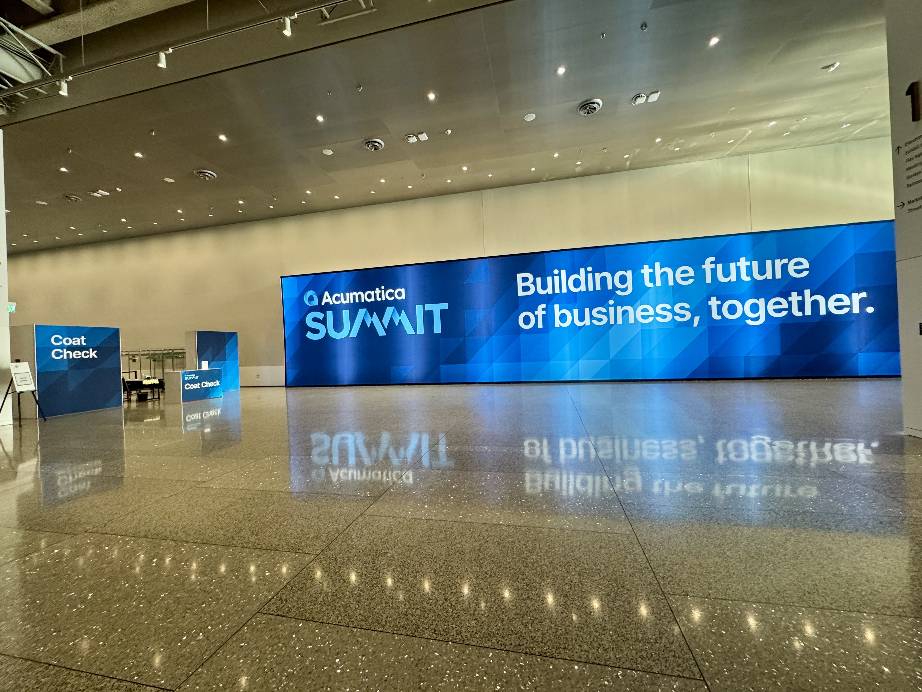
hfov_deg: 102.1
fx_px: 373
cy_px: 346
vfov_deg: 85.7
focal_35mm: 14
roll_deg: +2.4
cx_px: 461
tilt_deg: -0.4
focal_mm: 2.22
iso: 250
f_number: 2.2
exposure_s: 1/120
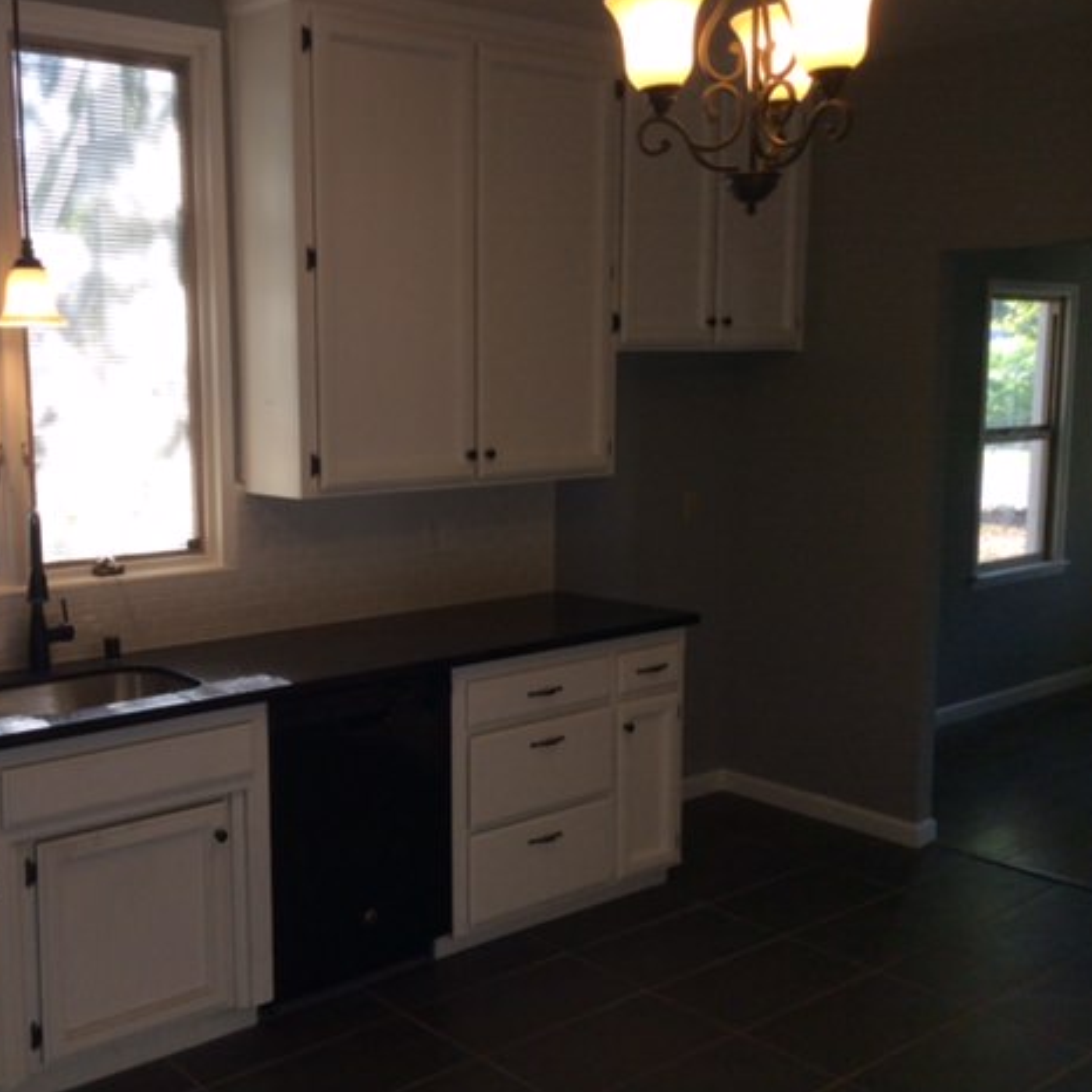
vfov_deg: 41.9
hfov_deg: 41.4
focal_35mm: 40
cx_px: 377
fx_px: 1428
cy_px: 546
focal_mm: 3.3
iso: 64
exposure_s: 1/120
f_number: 2.4
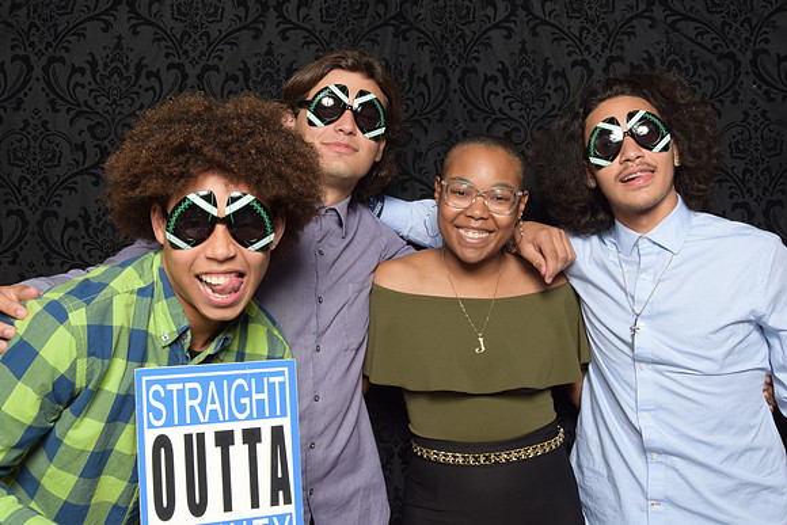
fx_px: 853
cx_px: 394
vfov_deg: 34.2
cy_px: 262
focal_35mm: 39
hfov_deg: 49.5
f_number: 20
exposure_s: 1/60
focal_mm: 26
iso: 500
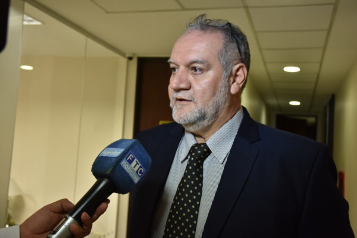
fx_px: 446
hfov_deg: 43.6
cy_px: 119
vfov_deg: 29.9
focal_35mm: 45
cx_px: 178
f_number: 5
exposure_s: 1/100
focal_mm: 30
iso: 800
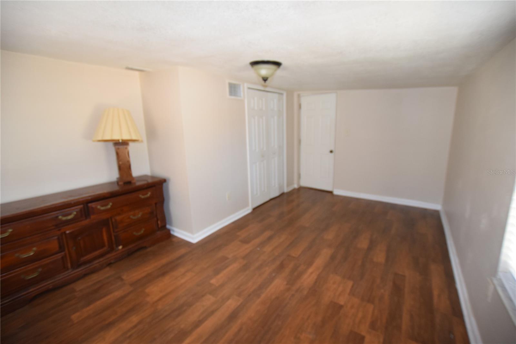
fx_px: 215
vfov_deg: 77.3
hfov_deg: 100.4
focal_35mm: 15
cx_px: 258
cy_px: 172
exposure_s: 1/60
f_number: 3.5
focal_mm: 10
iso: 1000
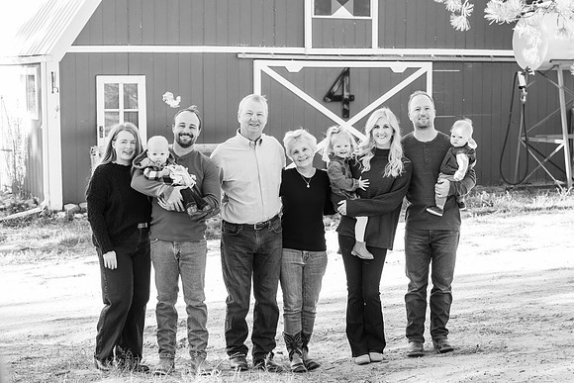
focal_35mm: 70
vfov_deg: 19.5
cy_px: 192
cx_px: 287
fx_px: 1116
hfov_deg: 28.8
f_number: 6.3
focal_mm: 70
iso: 1600
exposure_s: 1/320
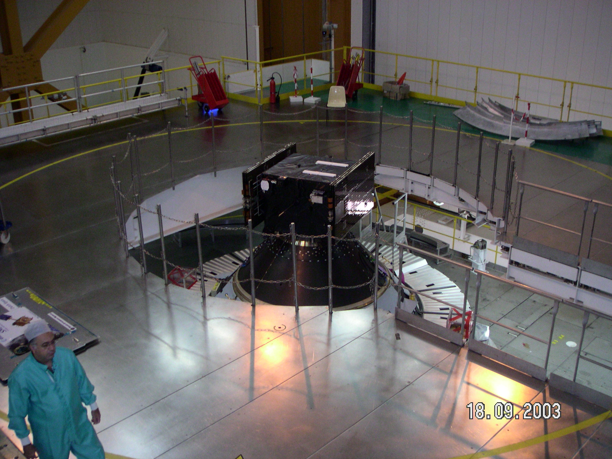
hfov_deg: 49.0
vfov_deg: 37.7
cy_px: 230
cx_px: 306
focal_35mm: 38
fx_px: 672
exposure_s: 1/50
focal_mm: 6
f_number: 2.8
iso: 160
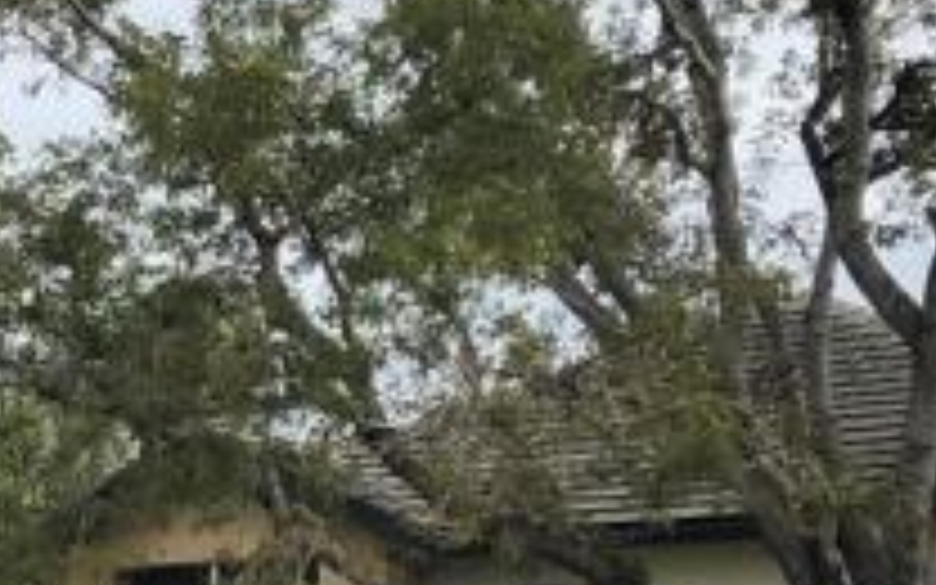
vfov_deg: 9.1
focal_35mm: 137
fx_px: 3495
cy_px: 1048
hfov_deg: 12.7
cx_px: -1130
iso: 20
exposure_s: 1/1333
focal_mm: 3.99
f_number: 1.8
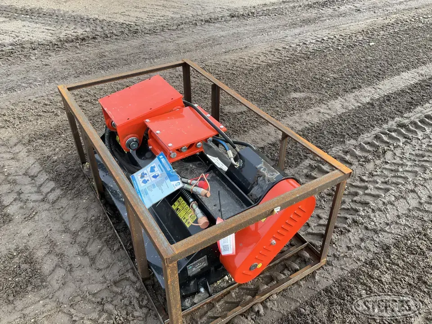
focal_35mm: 29
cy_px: 162
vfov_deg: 48.2
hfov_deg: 61.7
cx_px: 216
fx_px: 362
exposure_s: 1/316
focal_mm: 3
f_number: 1.8
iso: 25
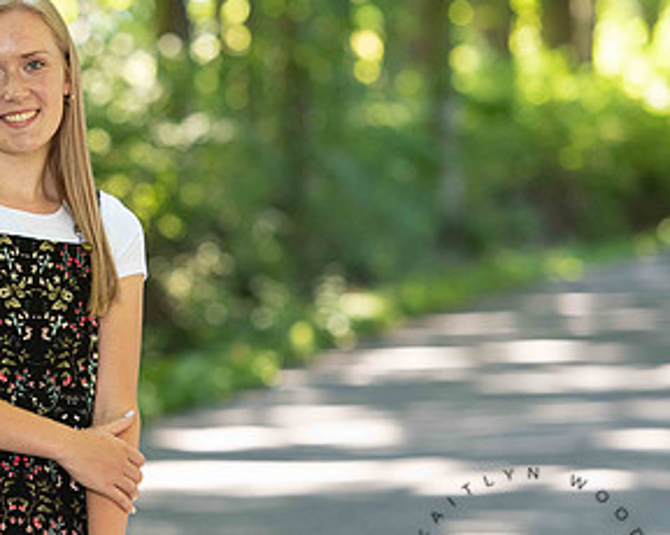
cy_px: 297
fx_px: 5251
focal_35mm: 265
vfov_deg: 5.8
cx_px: 65
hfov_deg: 7.3
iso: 640
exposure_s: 1/200
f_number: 3.5
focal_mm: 140
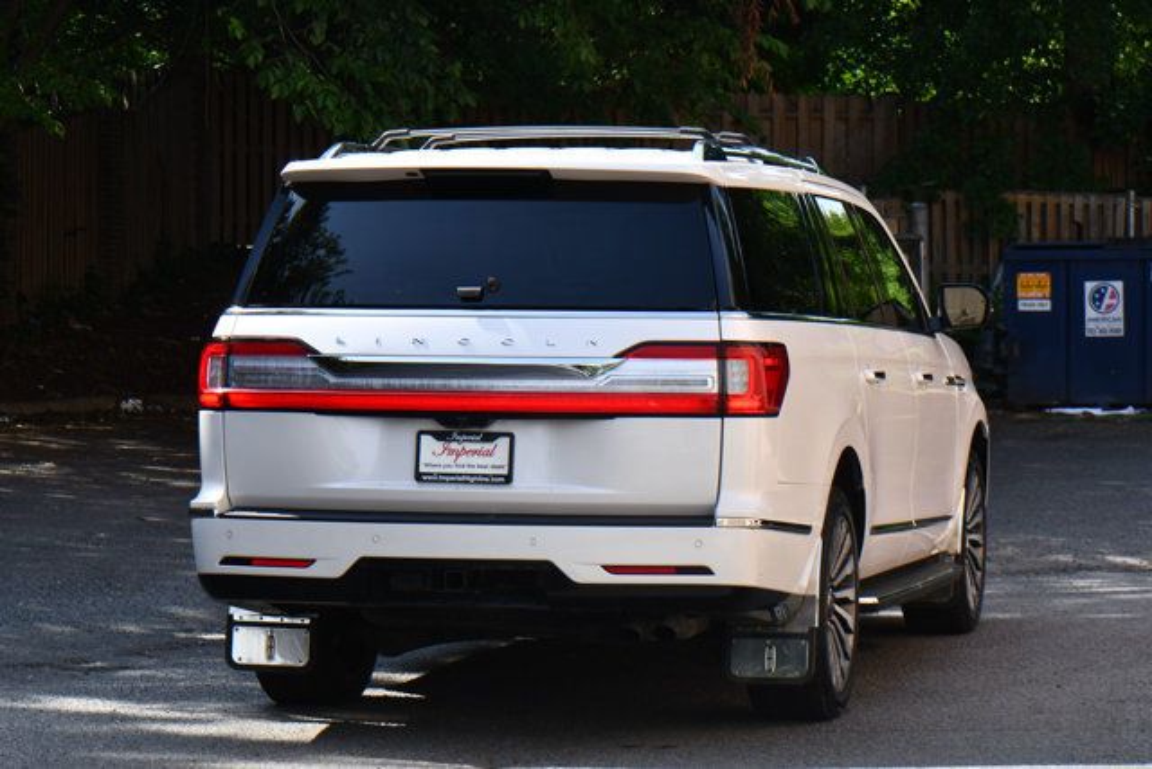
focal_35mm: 112
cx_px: 576
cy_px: 384
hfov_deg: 18.3
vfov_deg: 12.2
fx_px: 3585
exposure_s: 1/250
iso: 200
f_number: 7.1
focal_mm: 75
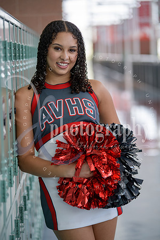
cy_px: 120
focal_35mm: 112
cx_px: 80
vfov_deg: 18.3
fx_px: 747
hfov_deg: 12.2
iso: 250
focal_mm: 112
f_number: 2.8
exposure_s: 1/125
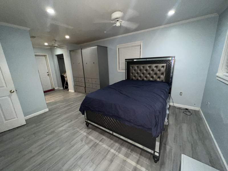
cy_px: 86
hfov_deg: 106.2
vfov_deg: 89.9
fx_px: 86
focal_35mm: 13
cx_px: 114
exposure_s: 1/40
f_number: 1.8
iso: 320
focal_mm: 1.57
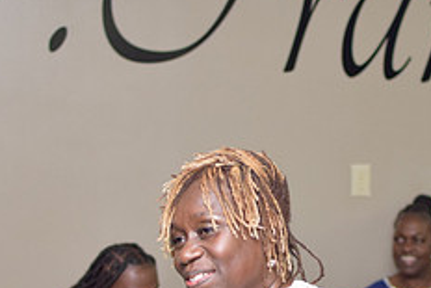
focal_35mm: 131
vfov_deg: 10.5
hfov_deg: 15.6
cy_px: 168
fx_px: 1572
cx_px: 264
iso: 800
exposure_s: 1/200
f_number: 2.5
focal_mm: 35
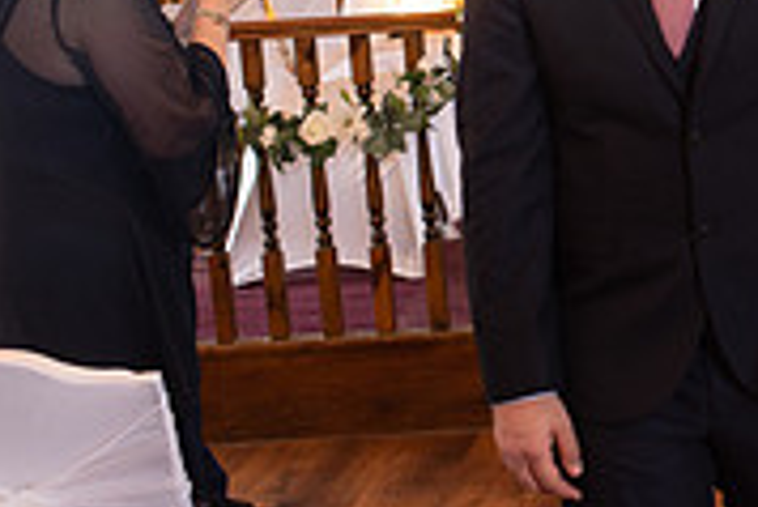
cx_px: 1022
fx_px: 2402
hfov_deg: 16.8
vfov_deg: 12.0
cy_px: 43
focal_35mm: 114
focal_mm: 35
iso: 640
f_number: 2.5
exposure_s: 1/100
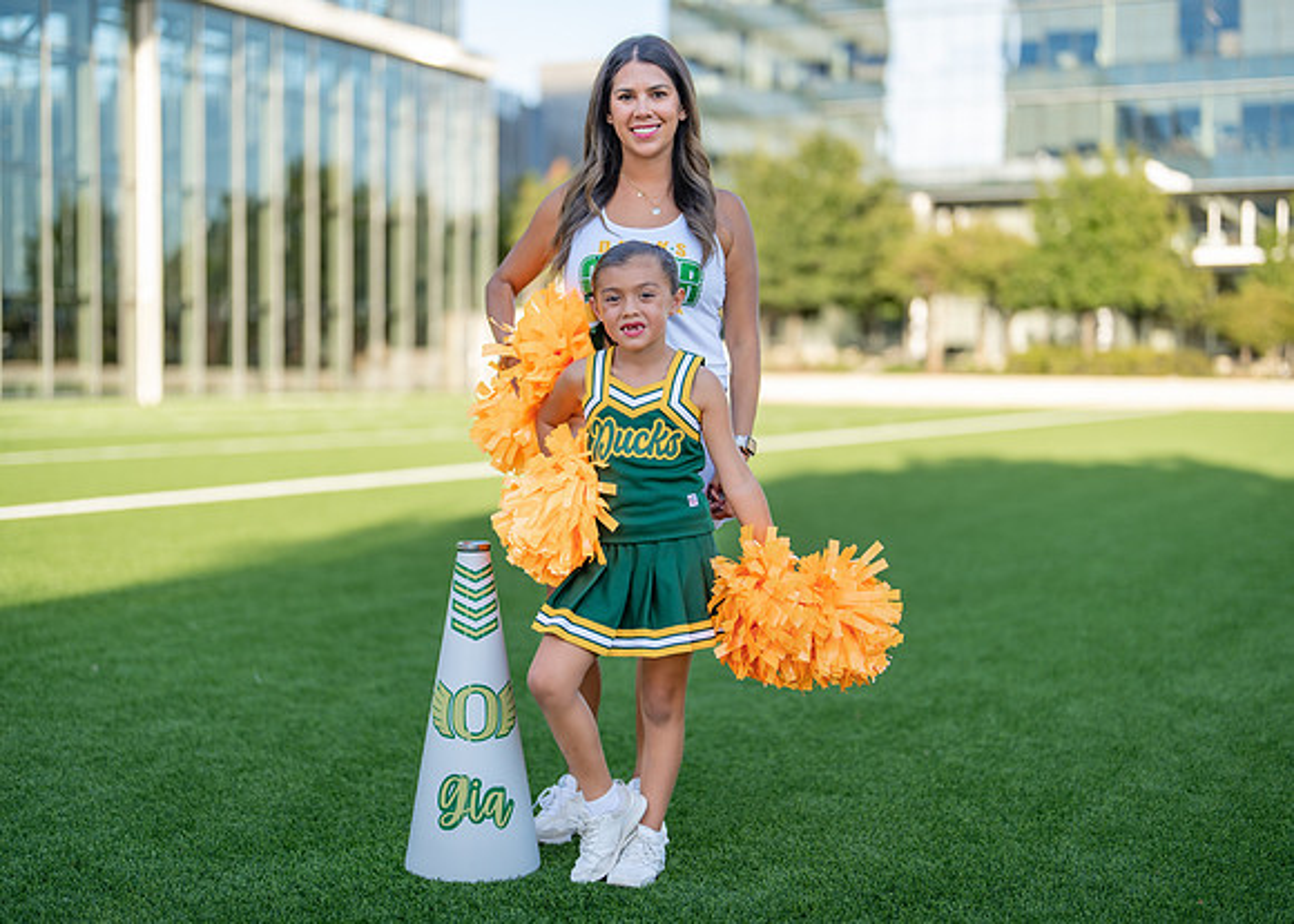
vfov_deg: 27.0
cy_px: 462
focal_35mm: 52
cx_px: 647
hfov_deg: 37.2
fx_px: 1925
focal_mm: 50
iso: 100
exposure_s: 1/1250
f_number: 1.2
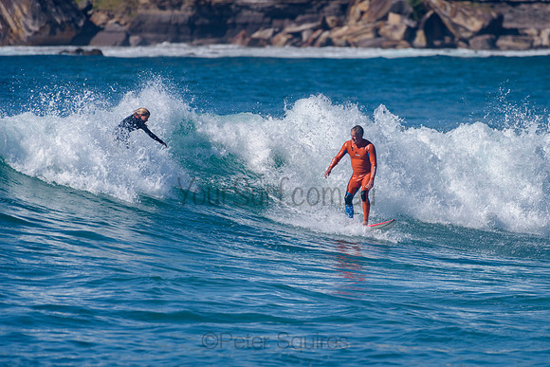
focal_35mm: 613
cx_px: 337
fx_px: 9364
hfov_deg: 3.4
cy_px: 195
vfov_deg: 2.2
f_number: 5.6
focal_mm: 500
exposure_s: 1/2000
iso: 125
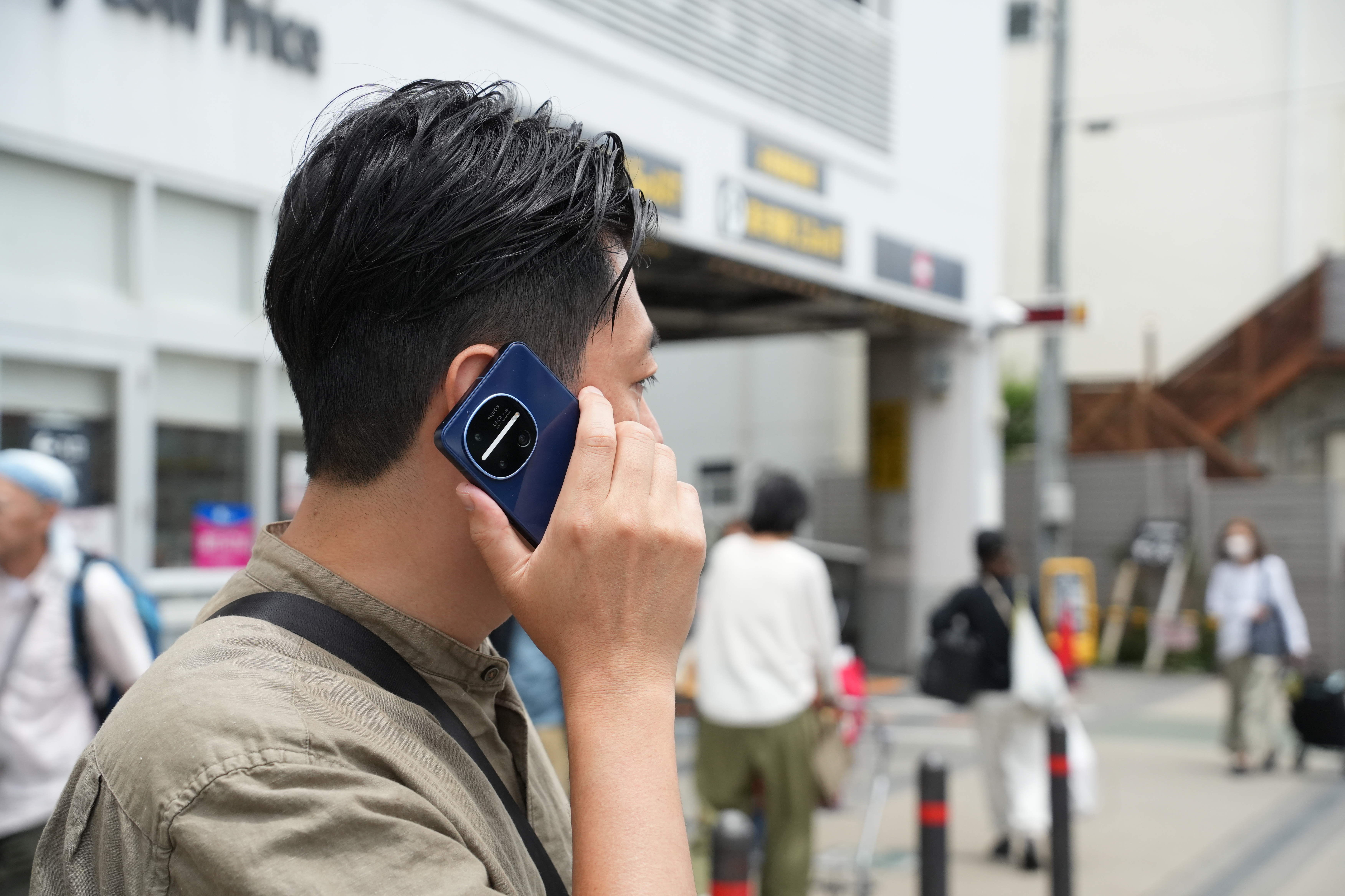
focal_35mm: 68
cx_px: 672
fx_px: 2540
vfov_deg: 20.0
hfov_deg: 29.7
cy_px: 448
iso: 2000
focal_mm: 68
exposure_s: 1/4000
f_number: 6.3
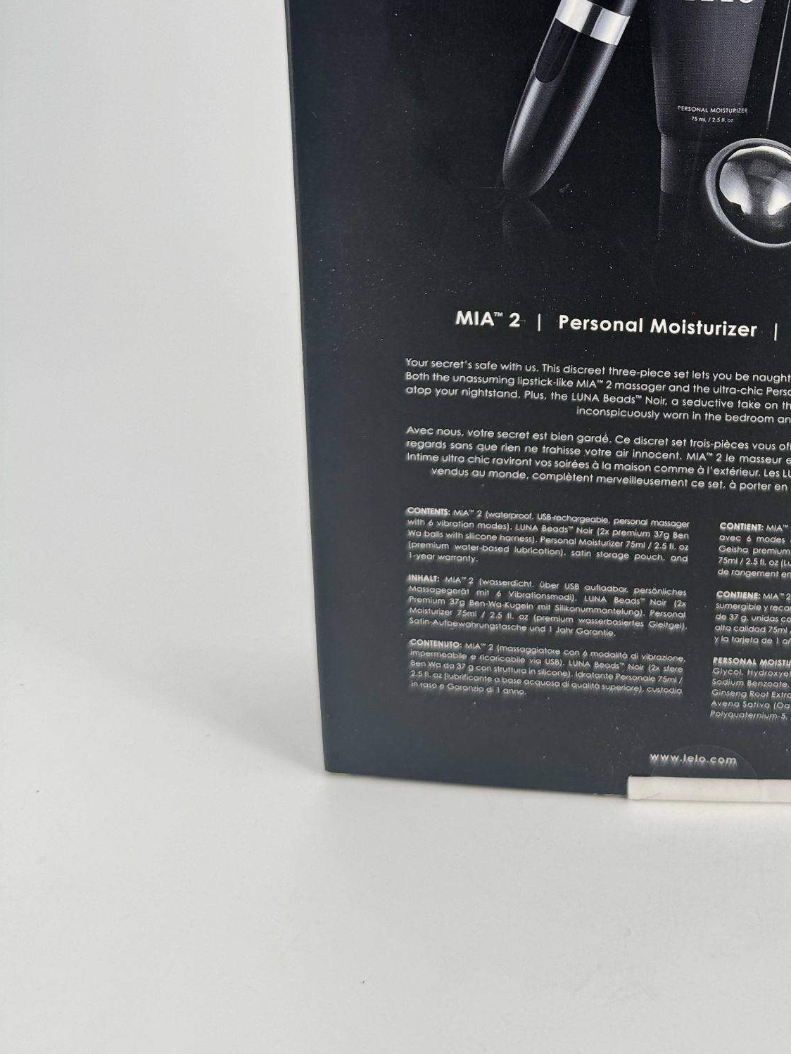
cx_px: 672
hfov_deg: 33.7
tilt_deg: -15.9
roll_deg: -0.4
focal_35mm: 41
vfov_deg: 43.3
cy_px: 190
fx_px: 1249
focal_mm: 6.76
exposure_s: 1/394
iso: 80
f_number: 1.78
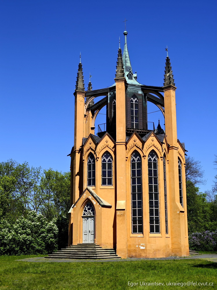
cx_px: 108
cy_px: 145
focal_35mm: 50
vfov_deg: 38.2
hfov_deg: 29.1
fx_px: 418
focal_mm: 62.9
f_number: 5.6
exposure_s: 1/550
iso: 100
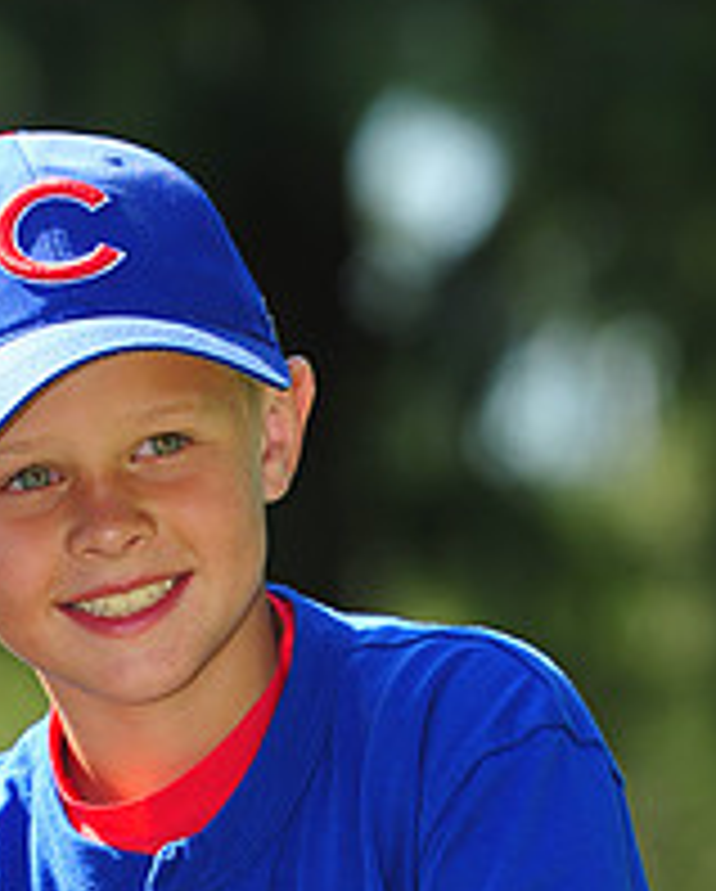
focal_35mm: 453
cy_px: 1022
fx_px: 11972
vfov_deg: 4.3
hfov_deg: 3.4
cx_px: -18
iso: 200
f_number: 5.6
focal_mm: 165
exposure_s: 1/400
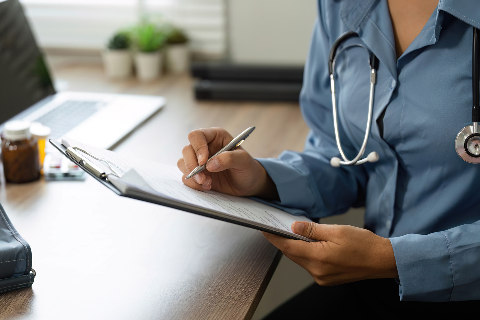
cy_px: 160
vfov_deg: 19.5
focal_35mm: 70
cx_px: 240
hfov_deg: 28.8
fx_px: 933
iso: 1000
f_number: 2.8
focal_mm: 70
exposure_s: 1/640
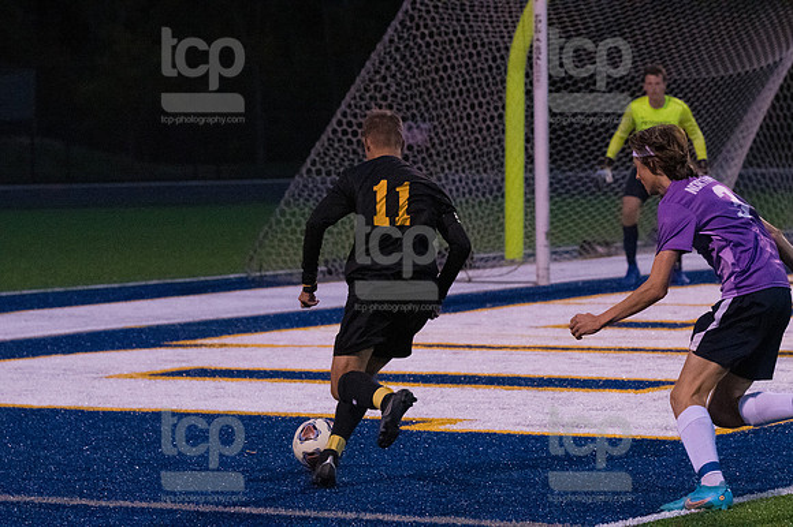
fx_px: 3831
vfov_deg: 7.9
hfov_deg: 11.8
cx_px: 396
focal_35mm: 174
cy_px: 264
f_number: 4.5
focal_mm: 116
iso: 6400
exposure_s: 1/1250
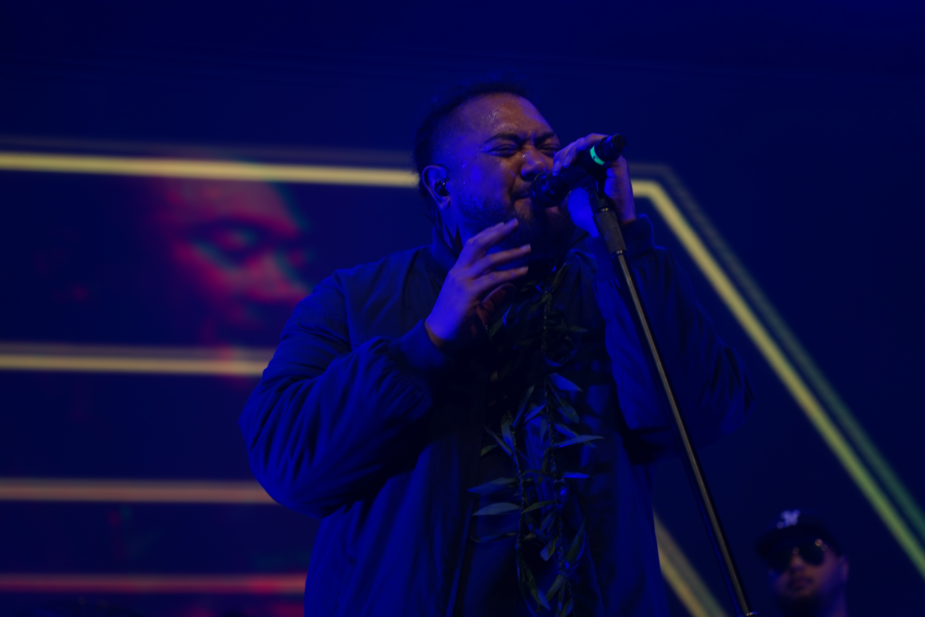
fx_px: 2698
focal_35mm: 105
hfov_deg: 19.5
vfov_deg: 13.0
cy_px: 308
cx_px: 462
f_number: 4
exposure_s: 1/125
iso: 250
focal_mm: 105
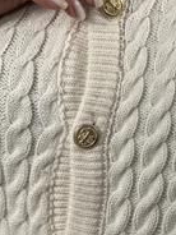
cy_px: 213
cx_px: 130
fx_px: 1173
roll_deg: +4.6
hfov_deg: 8.6
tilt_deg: -37.0
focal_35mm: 173
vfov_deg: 11.4
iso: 125
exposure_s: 1/100
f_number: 2.8
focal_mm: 9
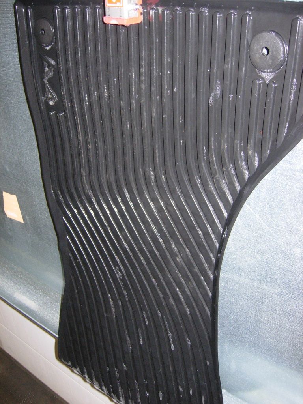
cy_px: 202
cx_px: 152
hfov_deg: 39.7
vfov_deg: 51.4
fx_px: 420
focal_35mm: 36
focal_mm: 7.5
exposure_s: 1/128
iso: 200
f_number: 2.7
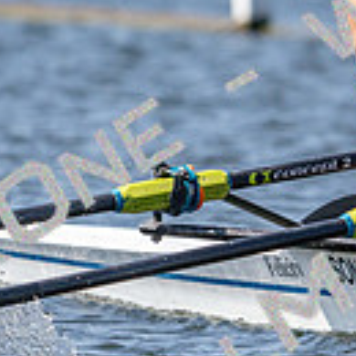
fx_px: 14754
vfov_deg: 1.4
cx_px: 641
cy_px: 67
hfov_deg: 1.4
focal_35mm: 1268
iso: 320
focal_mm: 335
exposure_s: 1/2000
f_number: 6.3
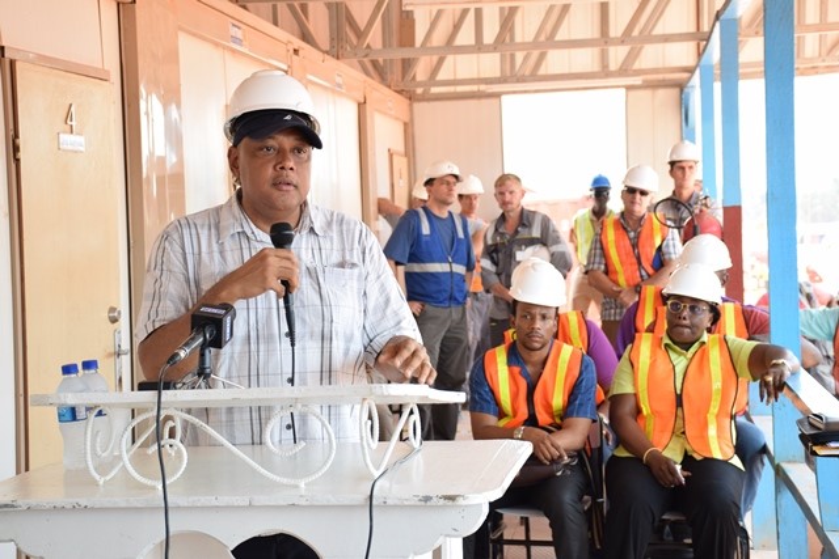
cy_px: 280
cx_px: 420
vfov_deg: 22.6
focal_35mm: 60
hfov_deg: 33.4
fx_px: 1399
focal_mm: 40
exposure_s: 1/125
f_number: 5.6
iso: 320
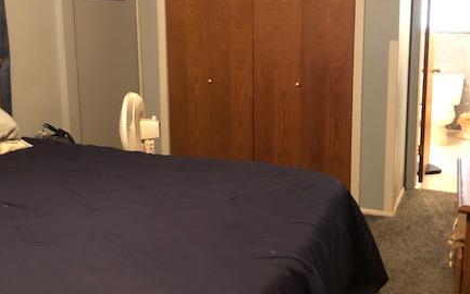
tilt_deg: -8.2
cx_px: 190
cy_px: 120
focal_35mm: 44
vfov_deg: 29.2
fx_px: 564
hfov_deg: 45.1
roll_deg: +0.6
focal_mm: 3.99
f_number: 1.8
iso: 100
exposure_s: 1/4
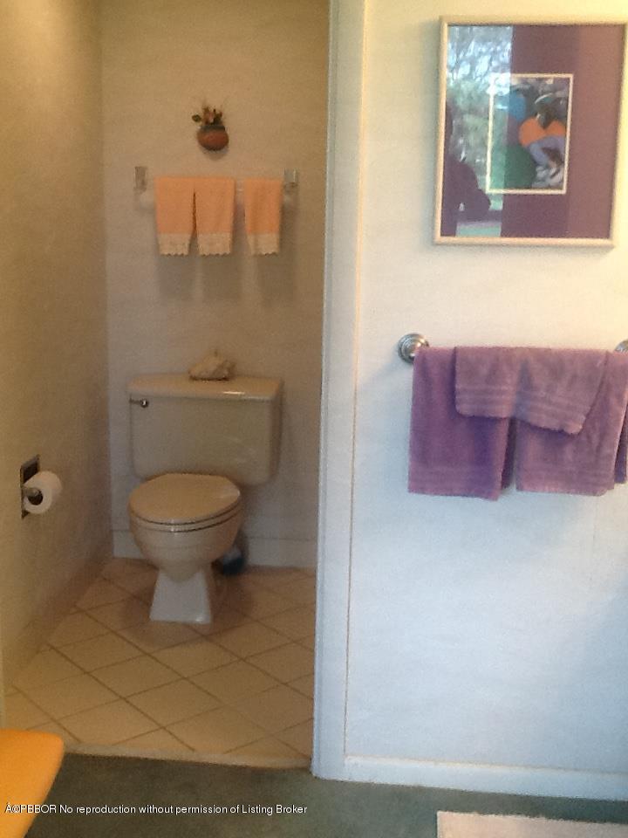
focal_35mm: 44
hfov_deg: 32.9
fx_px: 1064
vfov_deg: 42.9
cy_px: 419
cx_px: 314
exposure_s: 1/30
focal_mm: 2.03
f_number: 2.4
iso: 100
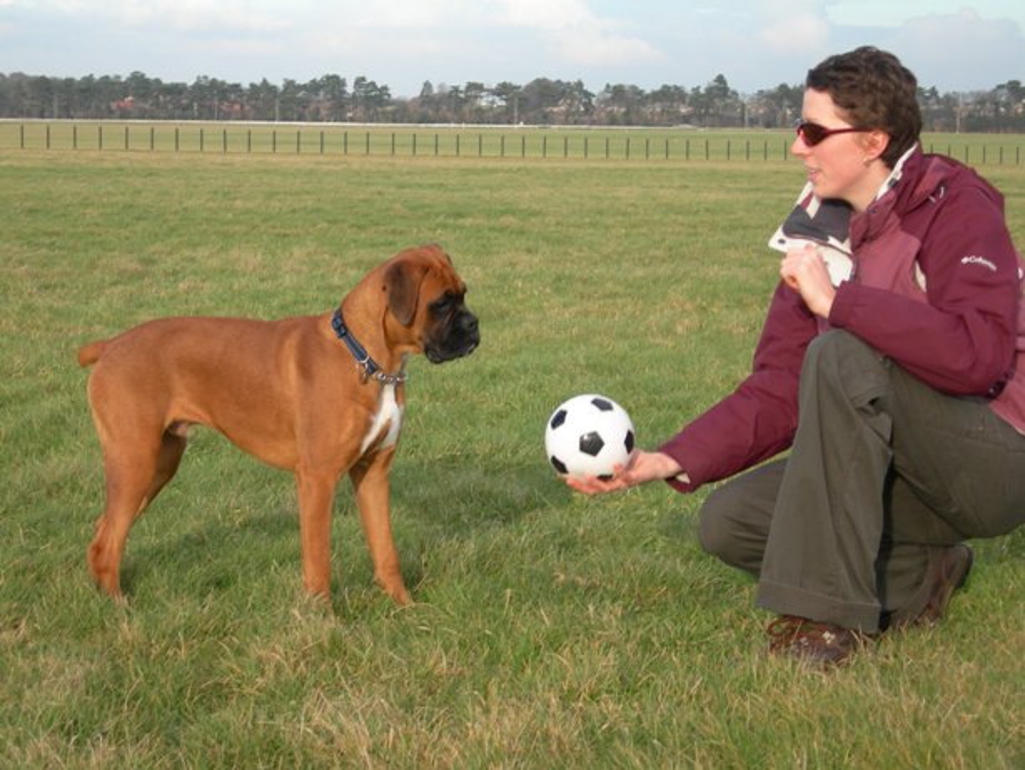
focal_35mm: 92
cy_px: 385
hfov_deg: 21.3
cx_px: 512
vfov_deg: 16.1
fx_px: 2725
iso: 50
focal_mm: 19.1
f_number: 4.3
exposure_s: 1/144
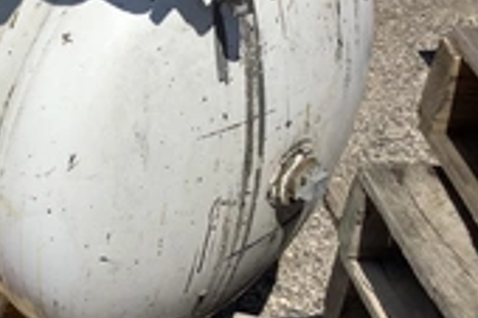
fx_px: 1008
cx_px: -65
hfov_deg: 24.6
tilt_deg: -31.2
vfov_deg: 17.8
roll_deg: +1.1
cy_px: 93
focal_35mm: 76
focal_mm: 3.3
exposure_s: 1/3268
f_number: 2.4
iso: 25
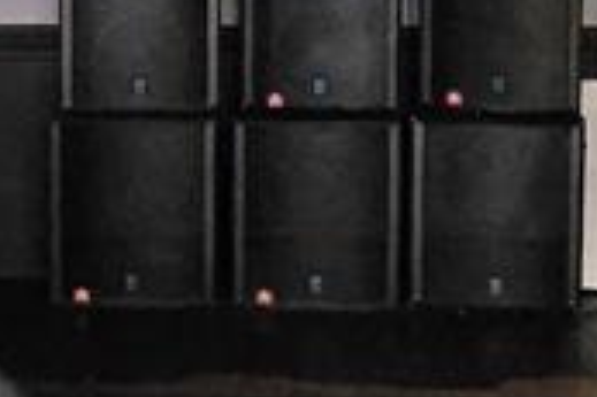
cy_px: 66
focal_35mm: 80
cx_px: 293
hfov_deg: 25.4
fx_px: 1325
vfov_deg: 16.9
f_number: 2.2
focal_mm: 2.2
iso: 4000
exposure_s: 1/17.2
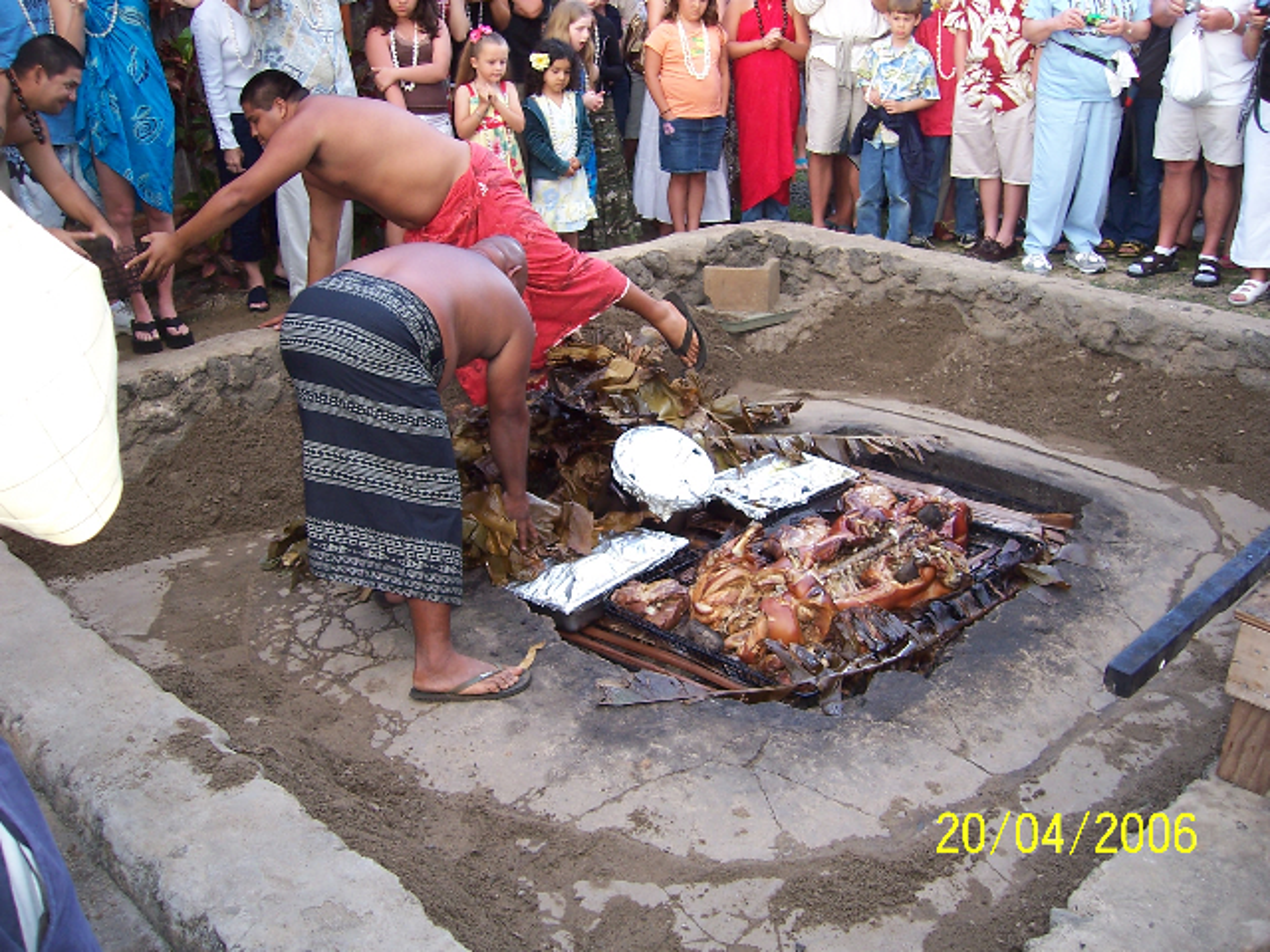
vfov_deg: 39.7
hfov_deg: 51.4
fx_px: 1321
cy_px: 476
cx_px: 635
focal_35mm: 36
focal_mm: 6
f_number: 3
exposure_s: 1/60
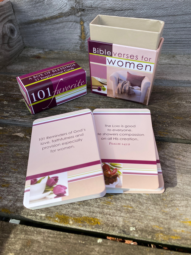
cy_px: 128
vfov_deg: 67.3
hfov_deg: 53.1
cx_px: 96
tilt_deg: -44.2
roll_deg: +6.4
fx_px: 191
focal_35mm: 26
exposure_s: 1/1412
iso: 32
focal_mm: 4.25
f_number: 1.8
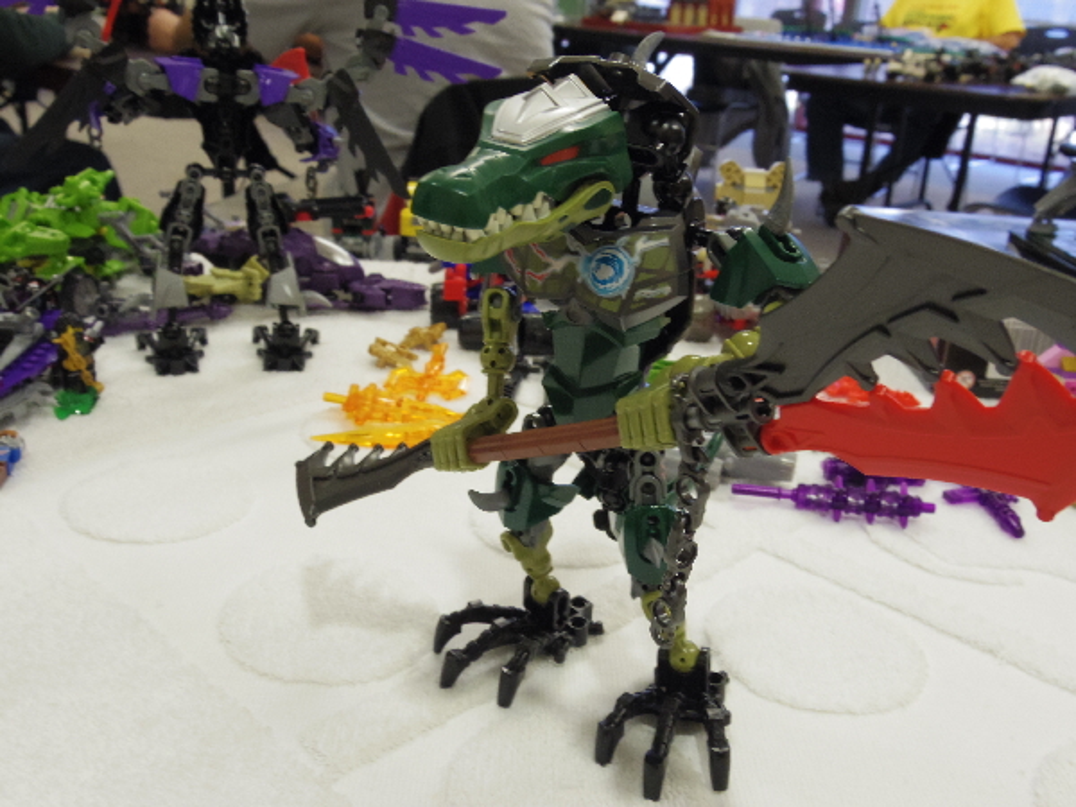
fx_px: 1088
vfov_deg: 40.7
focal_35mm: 35
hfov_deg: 52.6
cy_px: 404
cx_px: 538
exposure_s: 1/60
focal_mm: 6.3
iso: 500
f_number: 4.5
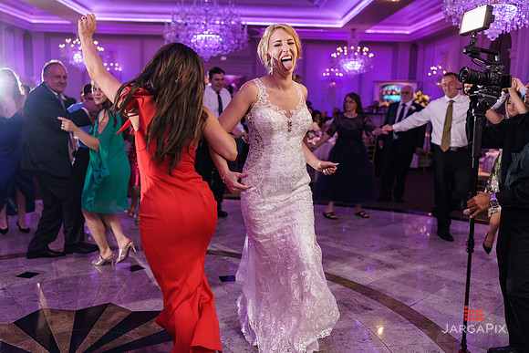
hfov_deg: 54.4
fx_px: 514
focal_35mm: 35
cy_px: 176
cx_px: 264
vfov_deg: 37.9
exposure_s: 1/200
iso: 1600
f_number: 2
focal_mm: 35
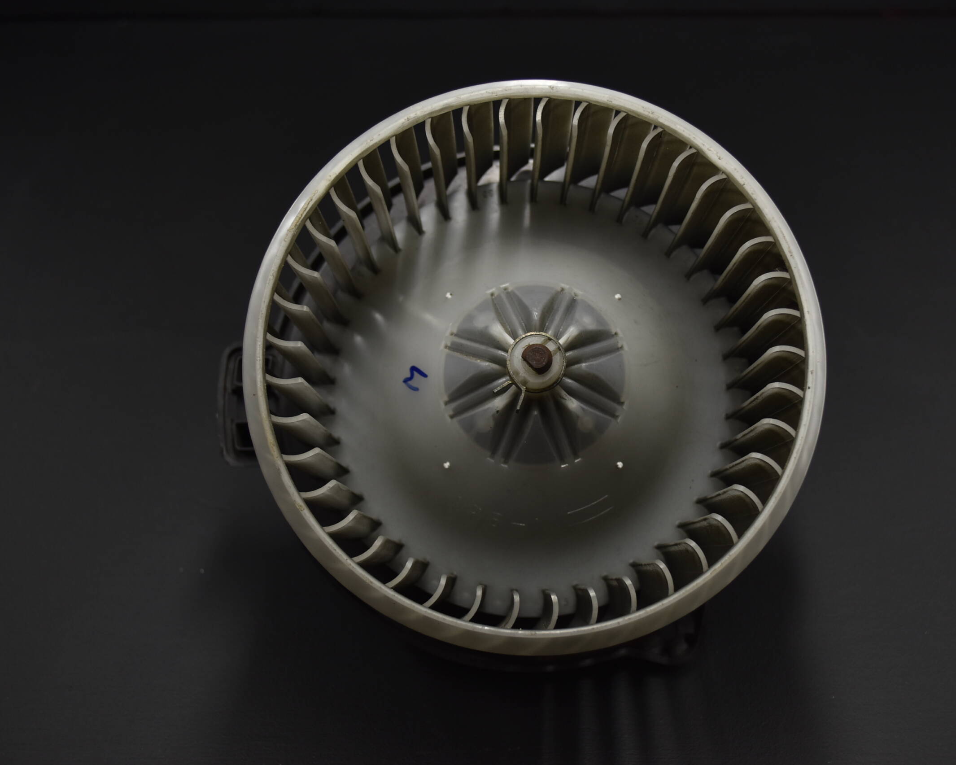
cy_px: 383
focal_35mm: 44
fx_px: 1245
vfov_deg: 34.2
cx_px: 556
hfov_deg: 41.9
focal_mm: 26
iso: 250
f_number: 5
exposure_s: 1/250
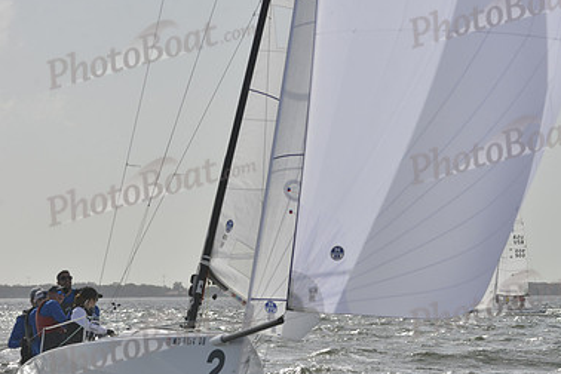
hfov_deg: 6.7
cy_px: 244
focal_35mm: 307
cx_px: 334
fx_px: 4784
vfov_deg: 4.5
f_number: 9
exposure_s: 1/2000
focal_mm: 200
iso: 400
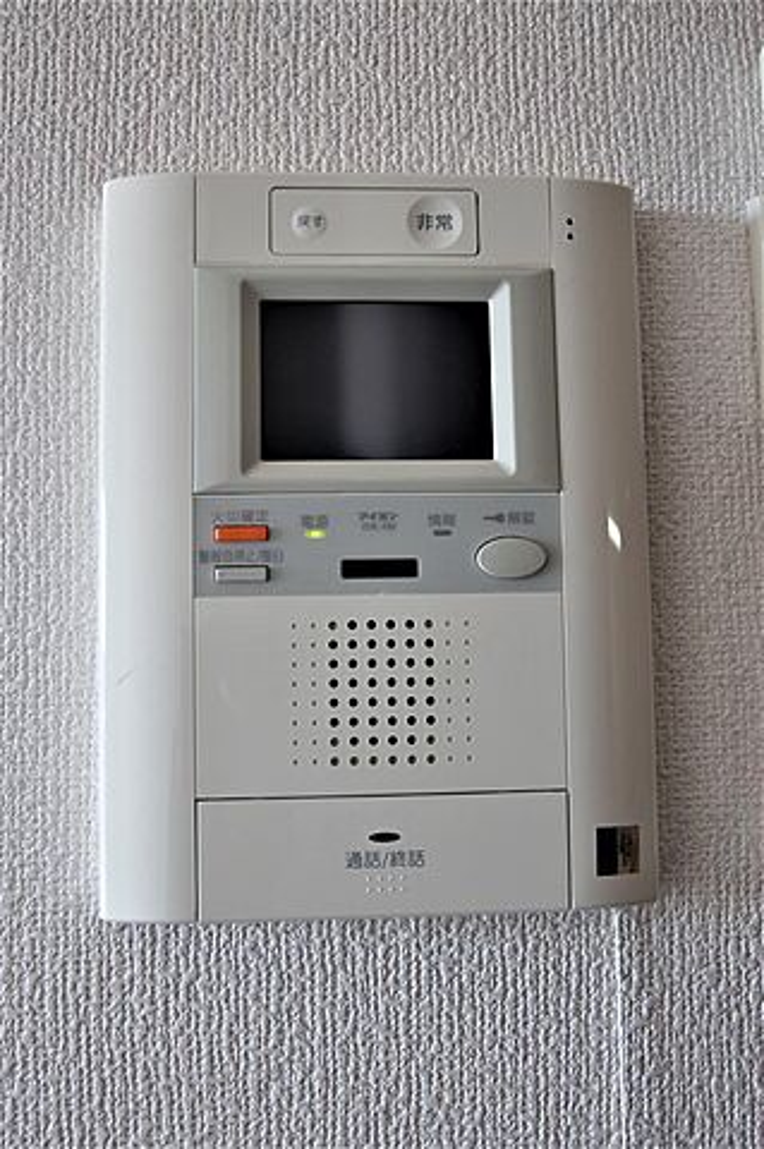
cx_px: 382
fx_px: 1148
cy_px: 574
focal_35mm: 36
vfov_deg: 53.2
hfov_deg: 36.8
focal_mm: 24
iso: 160
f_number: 4.5
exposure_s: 1/40
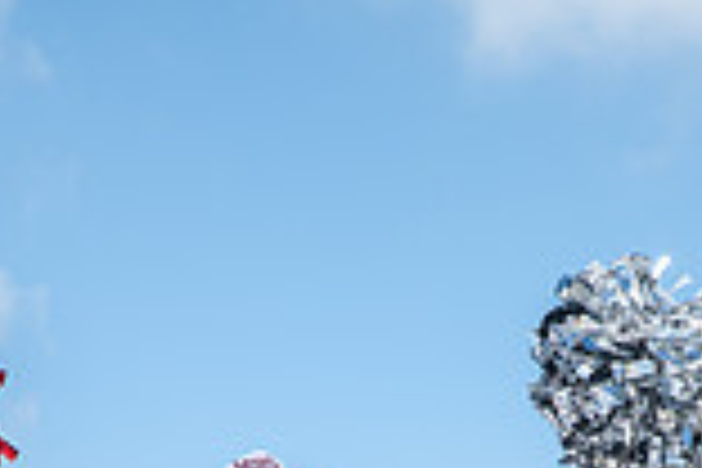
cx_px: 310
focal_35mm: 173
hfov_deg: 11.9
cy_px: 972
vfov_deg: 7.6
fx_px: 3373
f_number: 7.1
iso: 100
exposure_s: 1/320
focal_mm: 60
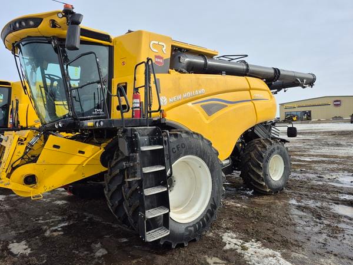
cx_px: 176
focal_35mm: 23
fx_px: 235
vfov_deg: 58.9
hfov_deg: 73.9
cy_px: 132
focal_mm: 5.4
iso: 25
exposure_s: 1/1620
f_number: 1.8
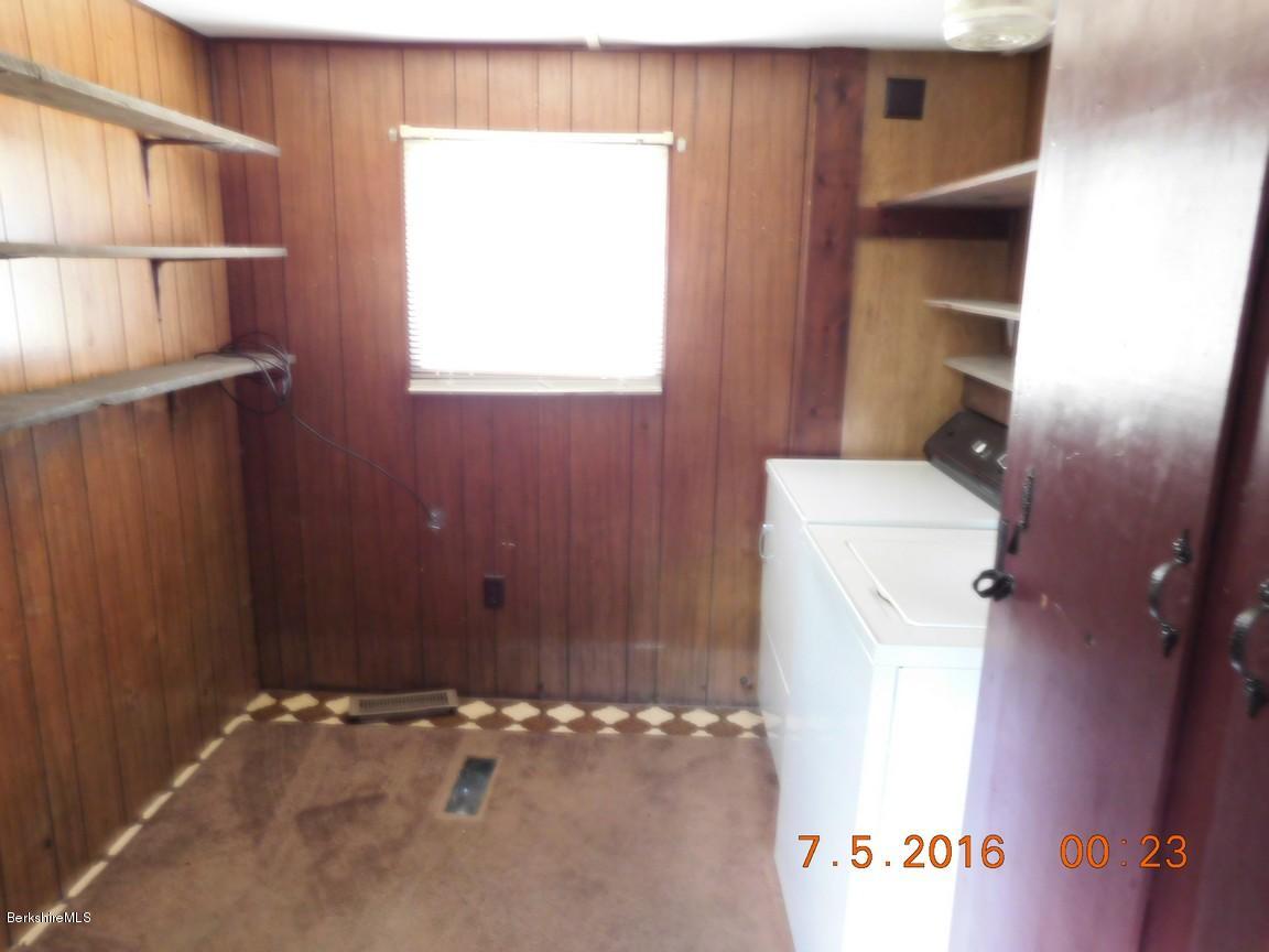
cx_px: 634
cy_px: 476
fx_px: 880
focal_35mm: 24
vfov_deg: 56.8
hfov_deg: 71.6
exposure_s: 1/8
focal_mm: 4.1
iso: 400
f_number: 3
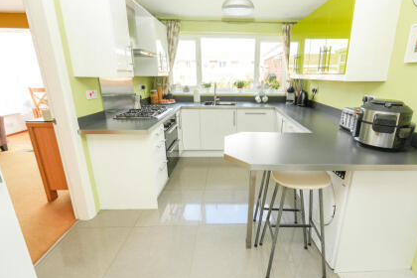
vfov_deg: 70.4
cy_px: 130
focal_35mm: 17
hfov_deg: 92.8
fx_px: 197
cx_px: 235
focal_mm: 10
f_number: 4
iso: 160
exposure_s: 1/60
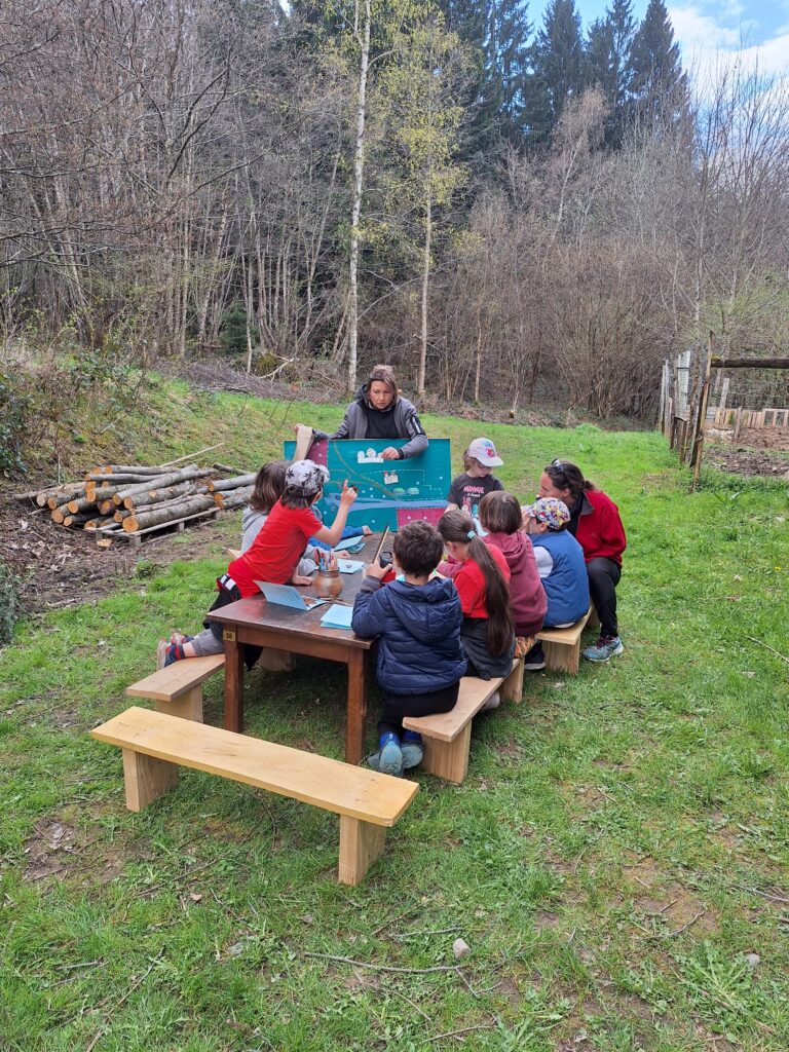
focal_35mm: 23
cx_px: 394
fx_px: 699
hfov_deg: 58.9
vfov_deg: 73.9
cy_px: 526
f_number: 1.8
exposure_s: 1/455
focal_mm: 5.54
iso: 40
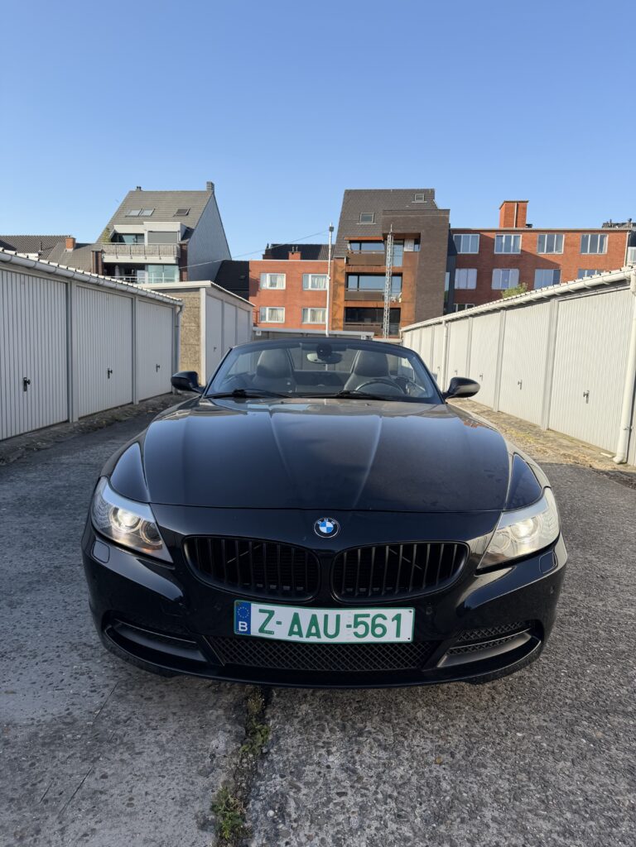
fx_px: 588
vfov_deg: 71.6
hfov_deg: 56.8
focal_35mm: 24
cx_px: 318
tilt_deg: -7.7
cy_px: 424
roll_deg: -1.4
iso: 80
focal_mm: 6.76
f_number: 1.78
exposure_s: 1/1812
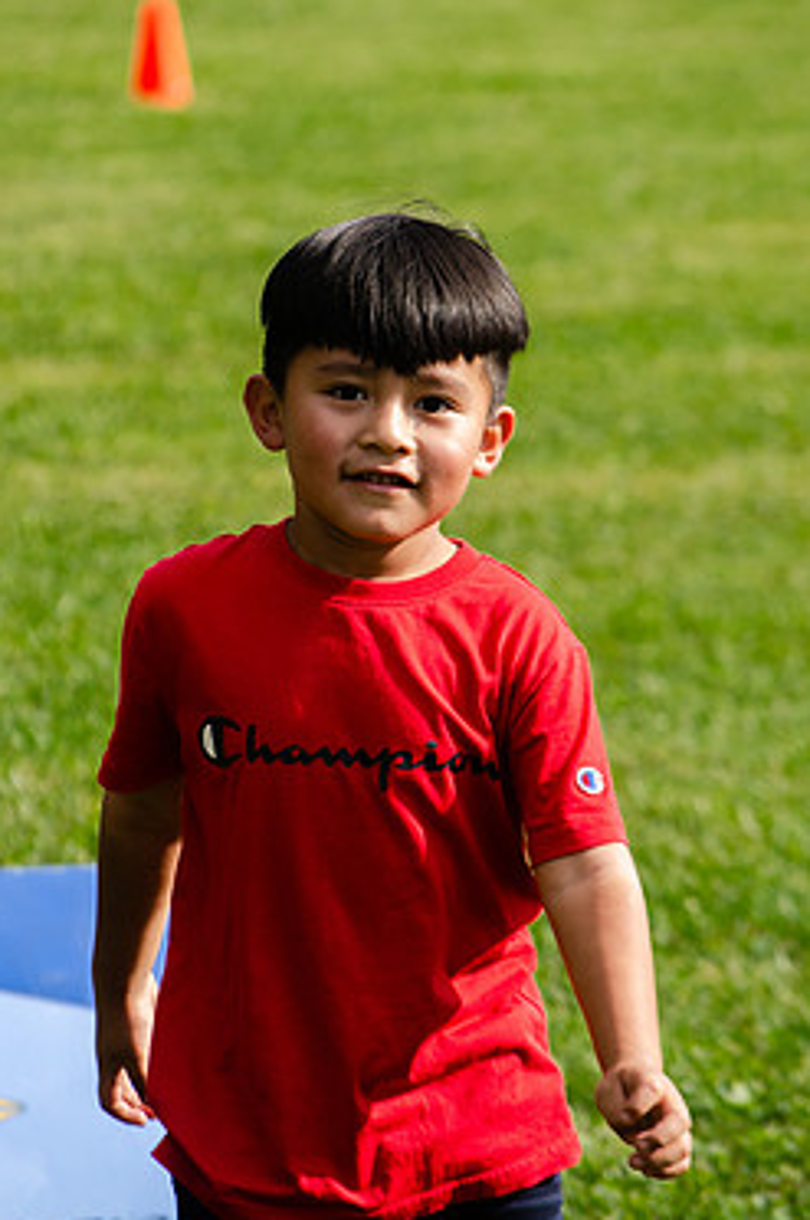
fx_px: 9205
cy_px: 551
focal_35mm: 272
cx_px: 344
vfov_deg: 7.6
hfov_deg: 5.0
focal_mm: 150
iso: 200
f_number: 6.3
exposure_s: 1/640
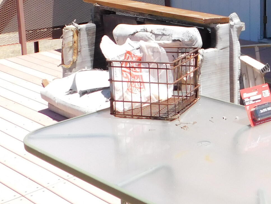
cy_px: 17
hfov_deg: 25.9
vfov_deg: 20.3
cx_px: 276
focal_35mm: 71
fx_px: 556
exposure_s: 1/1000
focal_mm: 4
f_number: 3
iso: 125
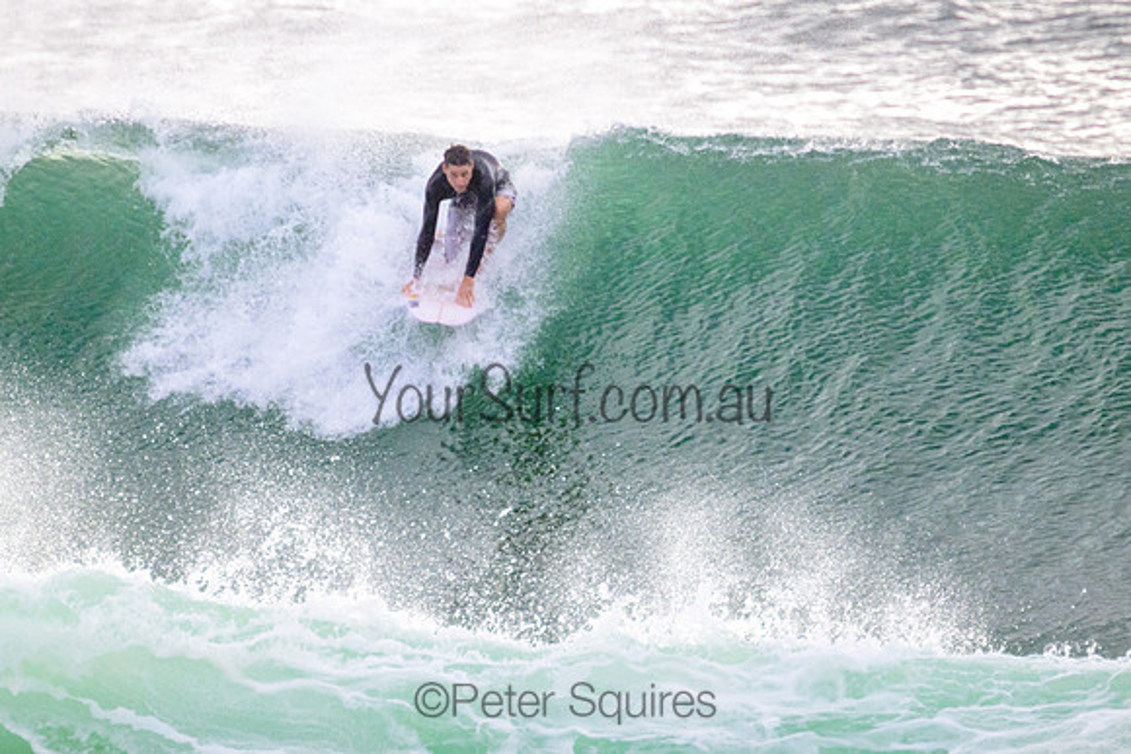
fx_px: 33381
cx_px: 522
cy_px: 256
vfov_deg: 1.3
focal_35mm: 1062
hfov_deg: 1.9
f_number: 11
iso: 2000
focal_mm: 800
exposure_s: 1/2000
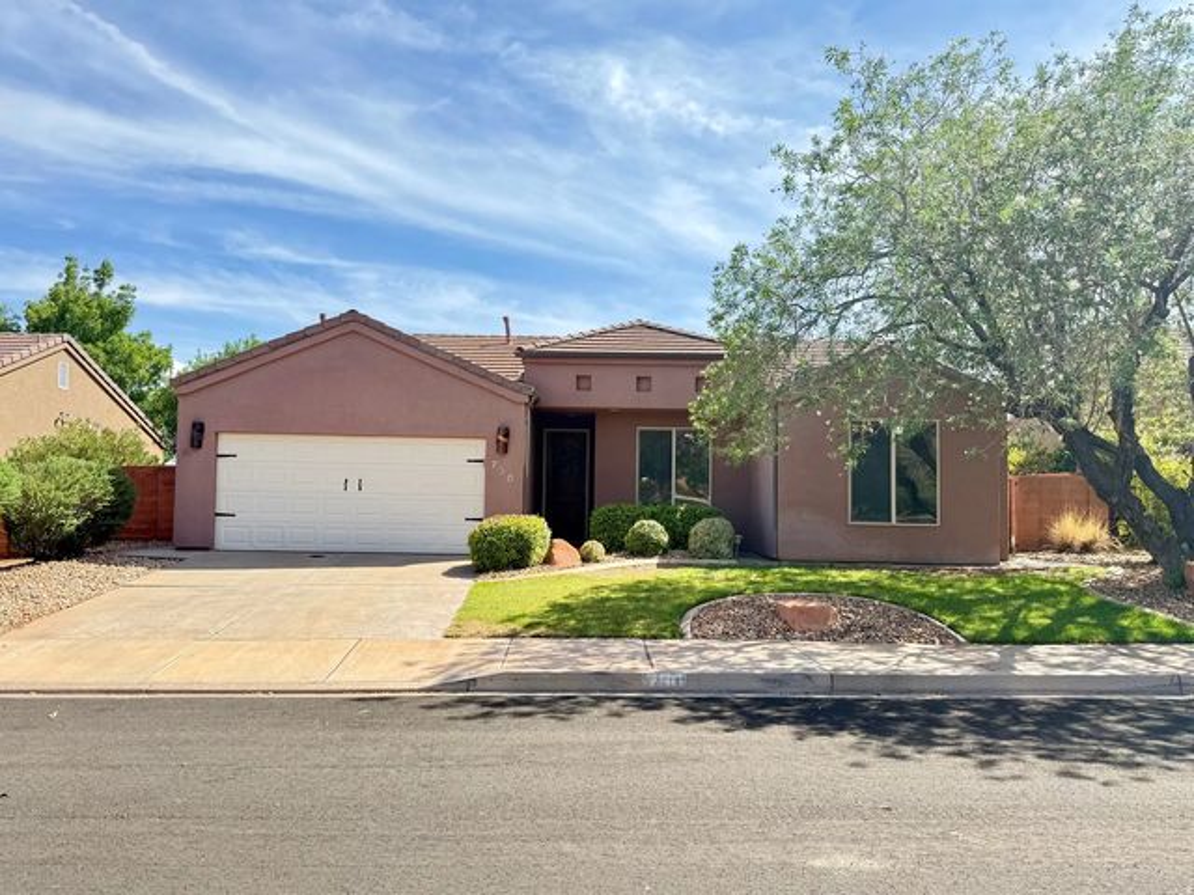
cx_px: 597
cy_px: 448
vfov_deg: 56.8
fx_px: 828
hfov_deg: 71.6
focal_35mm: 24
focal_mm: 6.76
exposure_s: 1/1689
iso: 80
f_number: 1.78
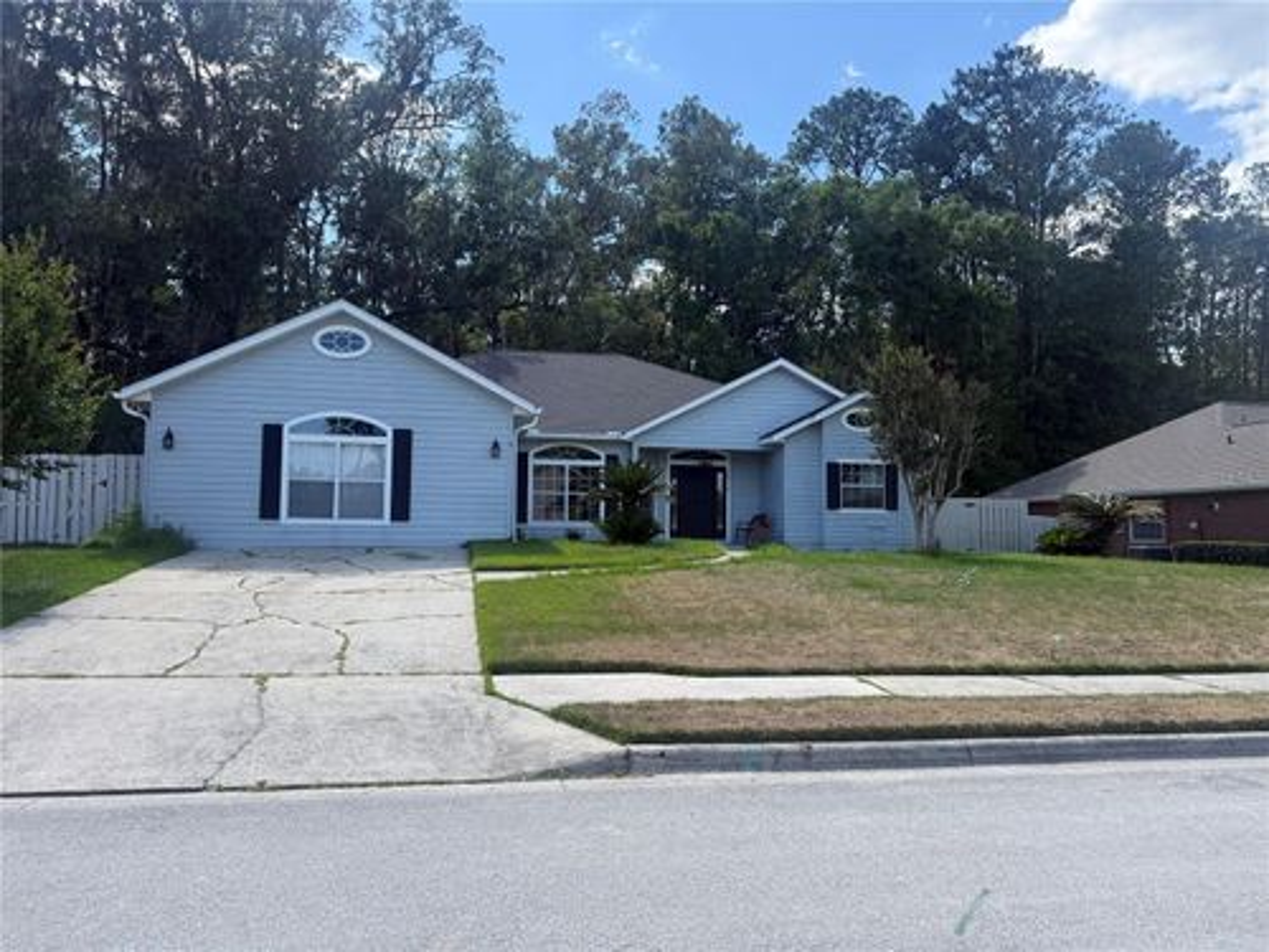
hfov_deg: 71.6
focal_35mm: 24
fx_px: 880
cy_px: 476
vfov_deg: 56.8
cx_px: 634
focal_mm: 6.76
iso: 100
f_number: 1.78
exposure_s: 1/2525
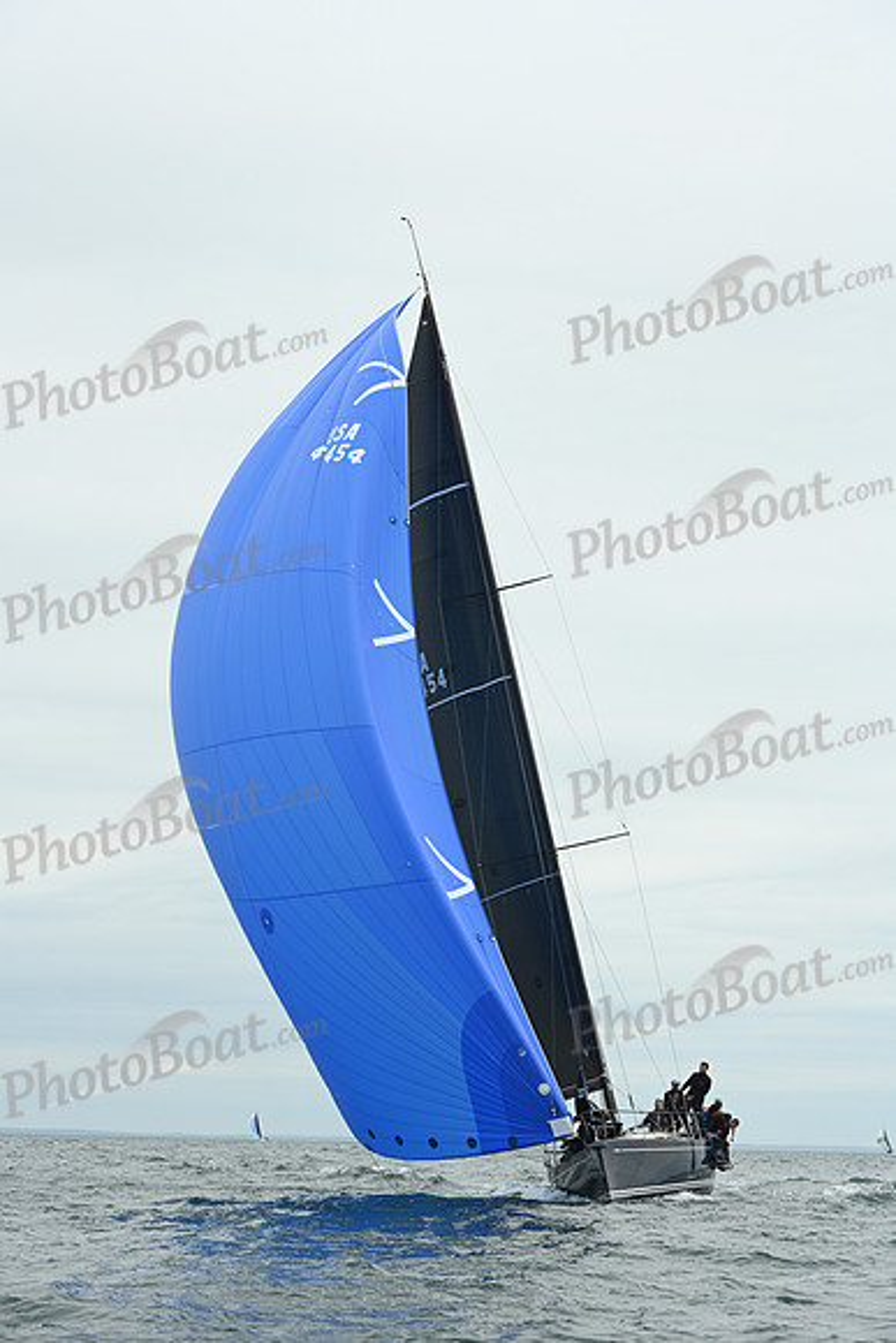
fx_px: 3731
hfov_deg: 13.7
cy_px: 672
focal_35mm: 100
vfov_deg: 20.4
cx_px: 448
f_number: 7.1
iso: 400
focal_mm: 100
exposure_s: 1/800
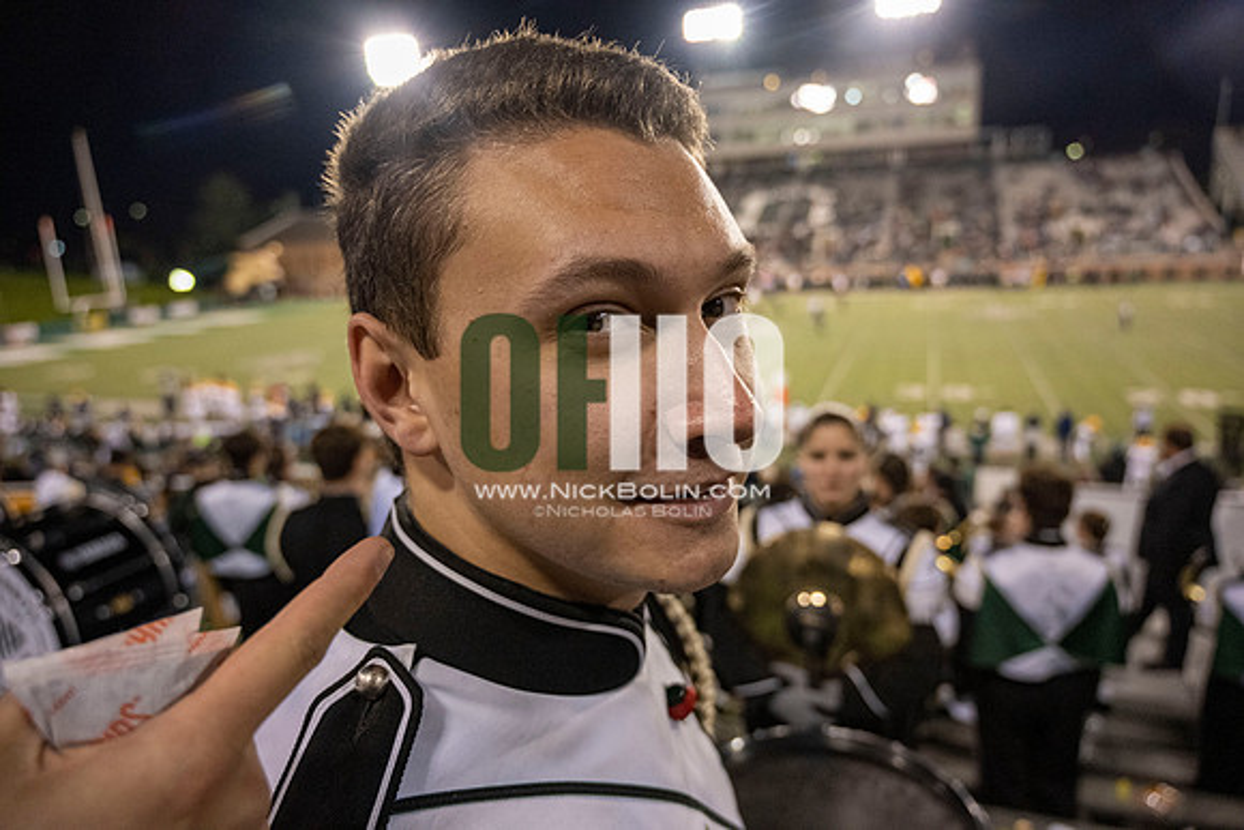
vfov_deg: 53.2
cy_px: 415
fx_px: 829
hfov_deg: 73.7
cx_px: 622
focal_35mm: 24
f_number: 4
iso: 3200
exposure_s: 1/500
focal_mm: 24
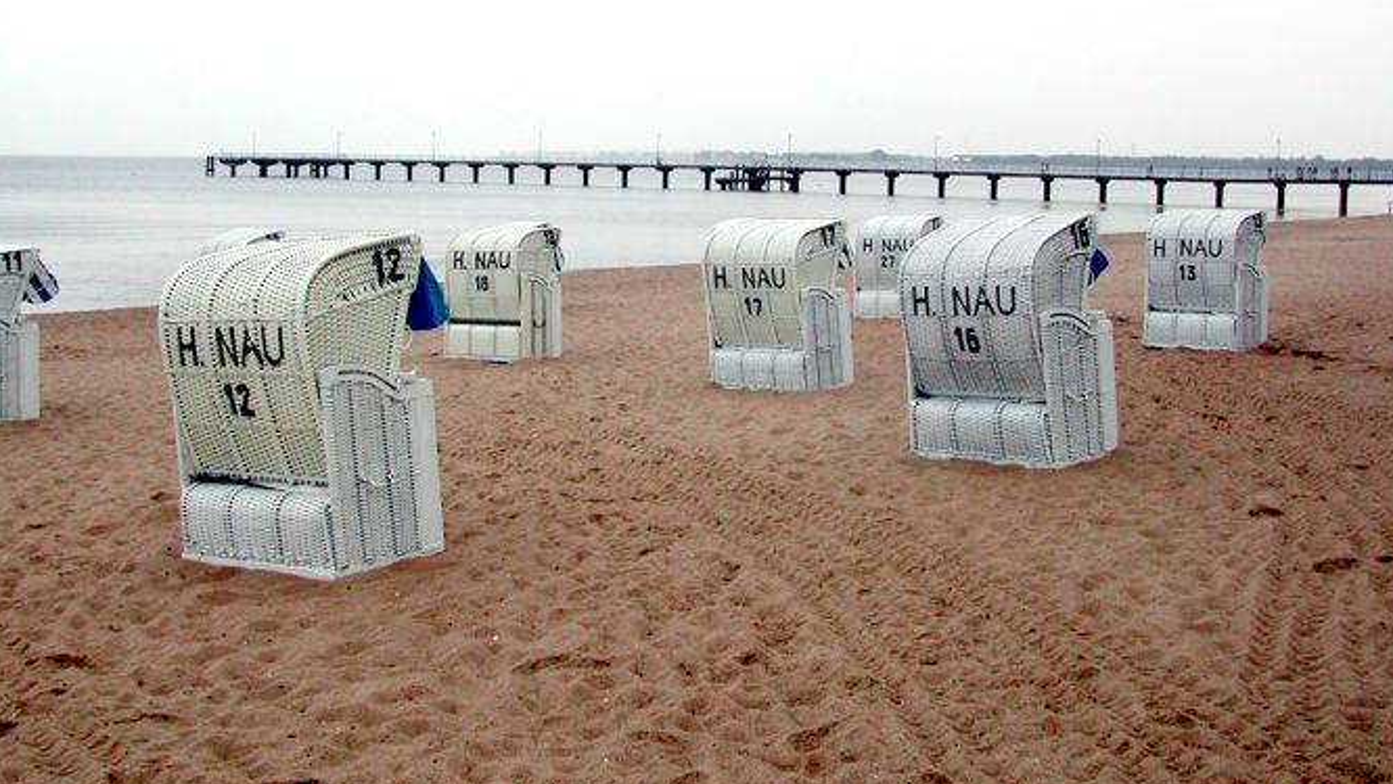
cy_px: 271
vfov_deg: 28.2
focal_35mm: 42
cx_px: 701
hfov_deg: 48.3
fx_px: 1552
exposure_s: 1/105
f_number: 7.6
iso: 100
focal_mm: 8
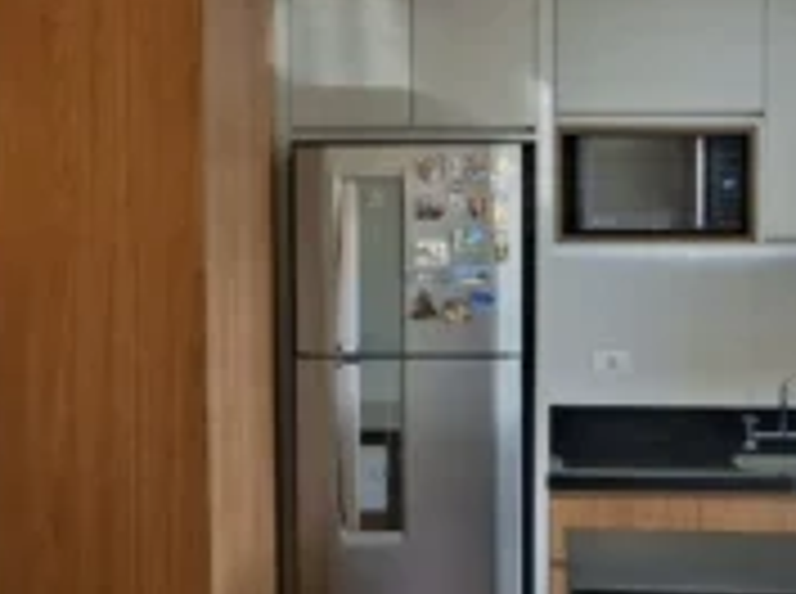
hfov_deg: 36.2
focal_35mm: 53
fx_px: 1216
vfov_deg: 27.4
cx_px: 436
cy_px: 270
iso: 50
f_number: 2.2
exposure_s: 1/120
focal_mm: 1.74
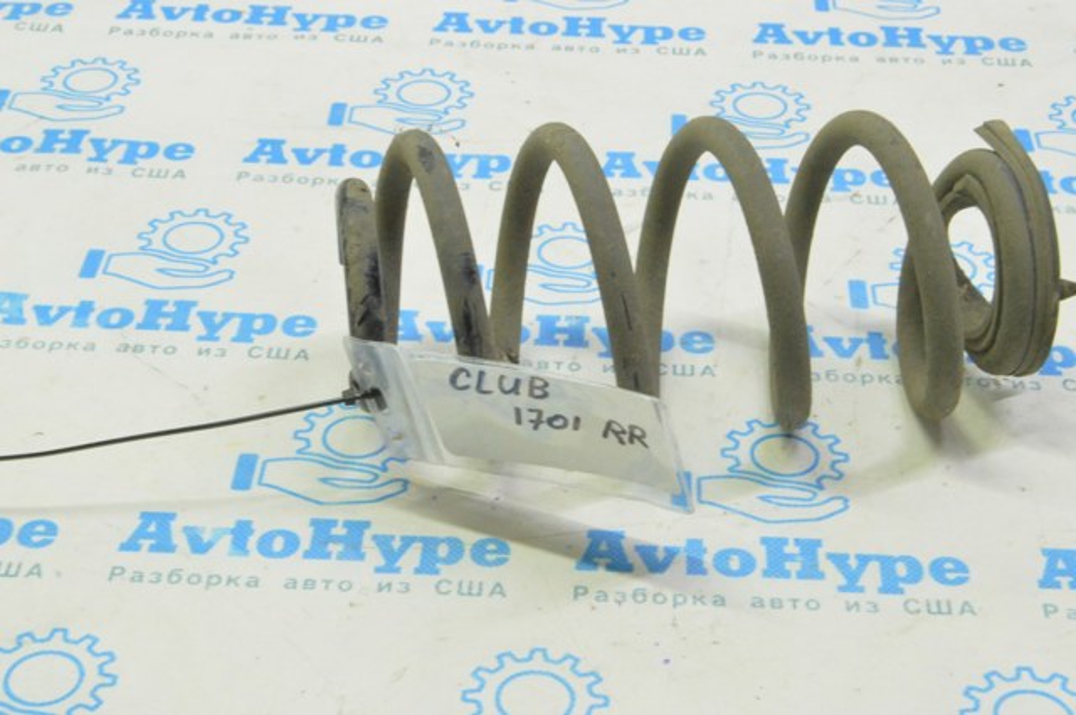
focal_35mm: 69
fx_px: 2060
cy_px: 358
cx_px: 538
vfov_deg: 19.7
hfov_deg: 29.3
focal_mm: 46
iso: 6400
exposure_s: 1/20
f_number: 20
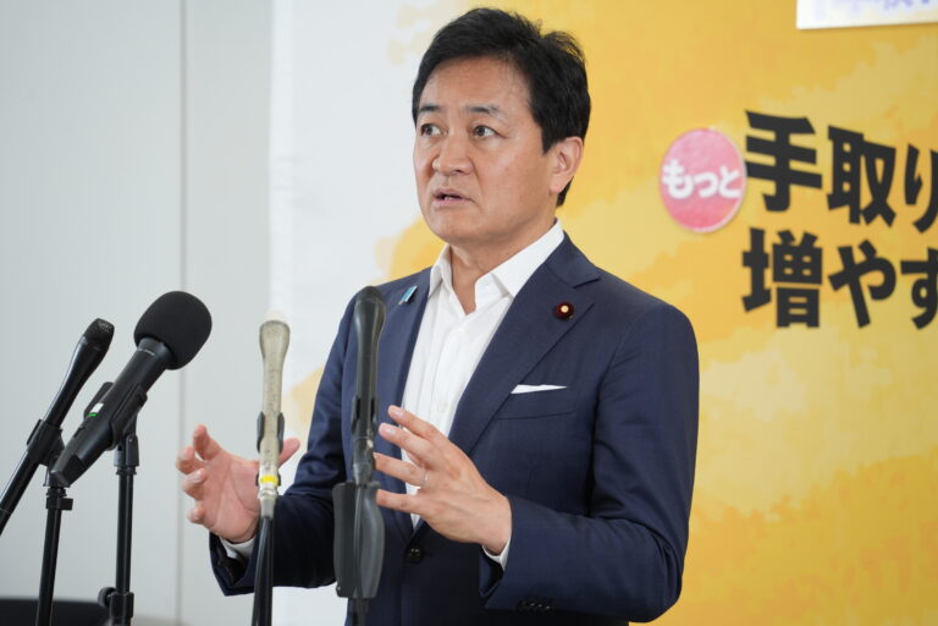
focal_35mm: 170
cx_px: 469
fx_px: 4429
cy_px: 313
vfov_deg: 8.1
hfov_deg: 12.1
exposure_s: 1/100
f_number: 5.6
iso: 1000
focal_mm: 170
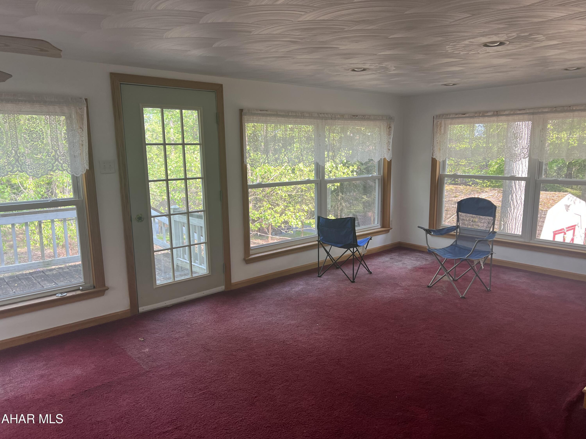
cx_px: 293
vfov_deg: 53.1
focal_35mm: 26
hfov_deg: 67.3
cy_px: 220
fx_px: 440
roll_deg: +0.9
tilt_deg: -8.5
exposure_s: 1/121
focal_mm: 5.7
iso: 64
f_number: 1.5
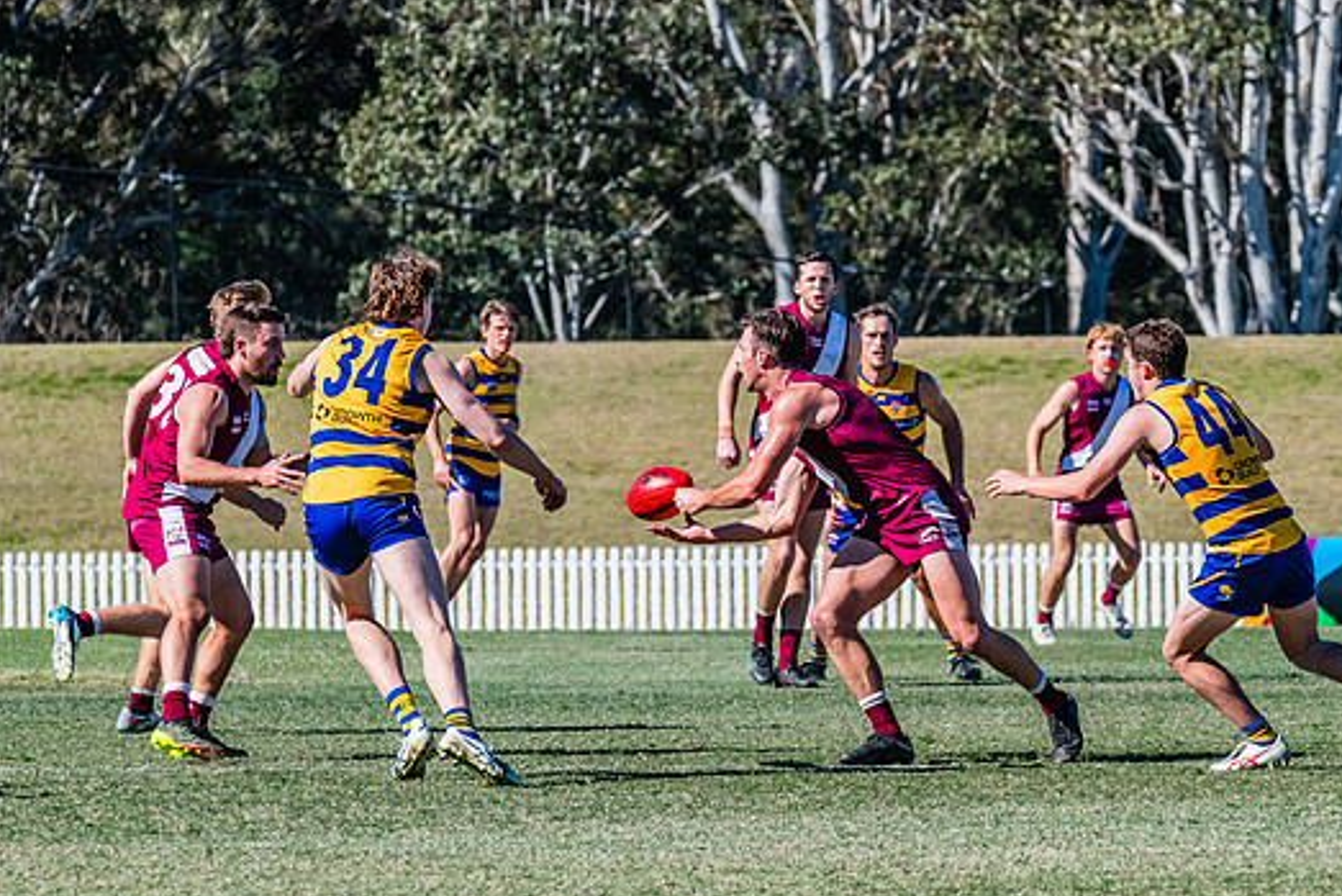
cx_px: 767
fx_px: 14802
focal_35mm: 397
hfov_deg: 5.2
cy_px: 490
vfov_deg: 3.5
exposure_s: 1/1600
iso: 800
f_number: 10
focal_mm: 290
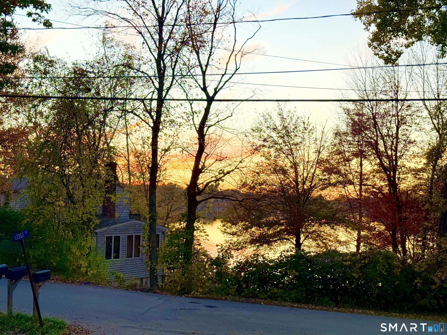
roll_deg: -0.8
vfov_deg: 30.3
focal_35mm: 48
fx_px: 620
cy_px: 168
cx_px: 224
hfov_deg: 39.7
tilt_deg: +2.3
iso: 200
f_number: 1.78
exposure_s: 1/130
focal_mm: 6.76
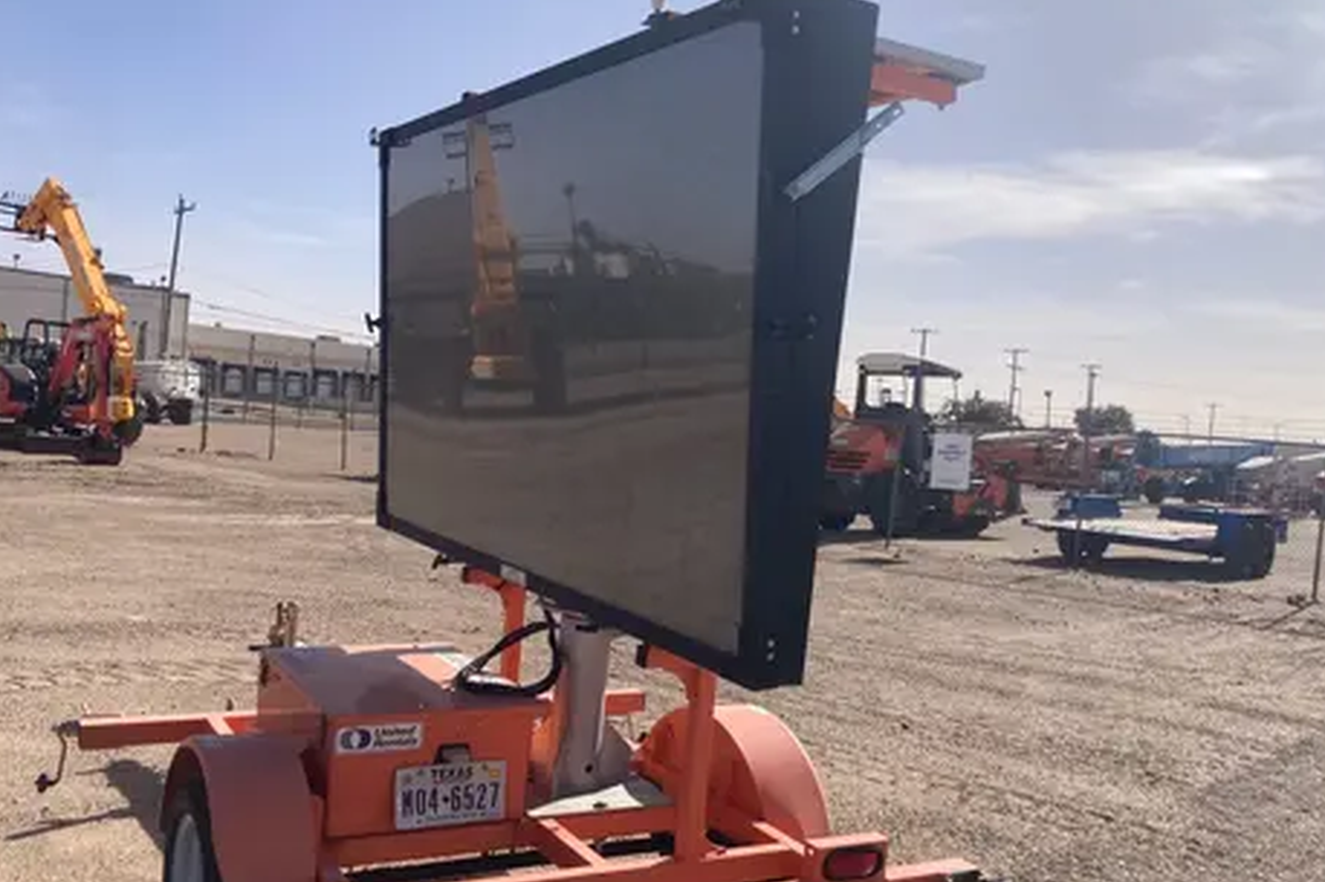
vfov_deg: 37.8
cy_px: 479
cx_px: 636
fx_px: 1288
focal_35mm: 35
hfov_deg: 54.4
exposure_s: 1/3040
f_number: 1.8
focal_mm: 3.99
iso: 20
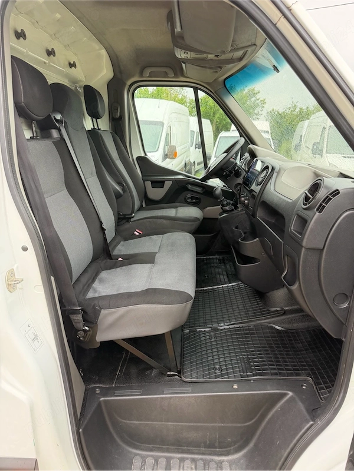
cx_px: 177
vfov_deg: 71.6
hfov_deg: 56.8
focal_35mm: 24
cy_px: 236
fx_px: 327
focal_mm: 6.76
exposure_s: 1/121
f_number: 1.78
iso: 200
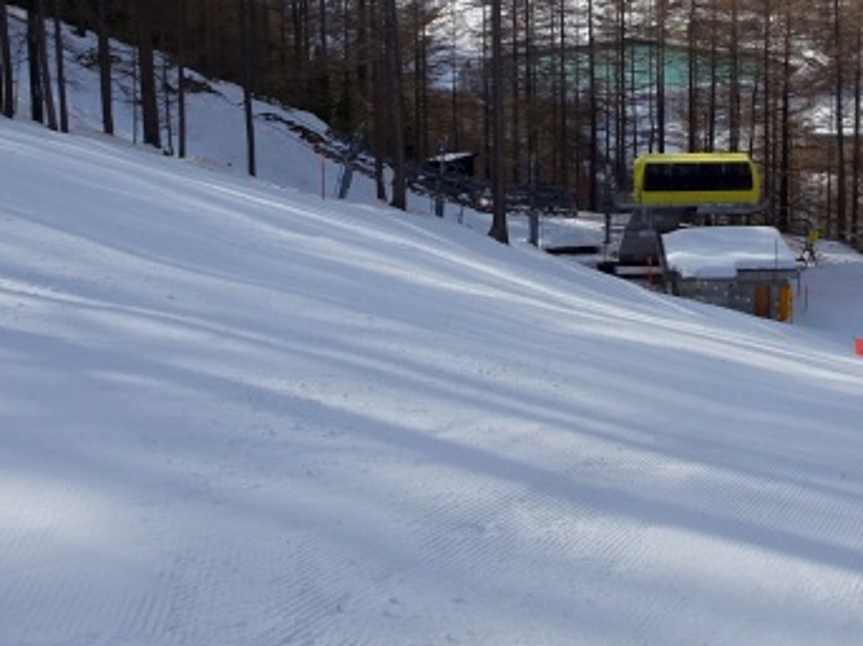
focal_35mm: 56
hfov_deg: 33.6
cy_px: 60
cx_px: 664
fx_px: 1396
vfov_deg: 25.3
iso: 80
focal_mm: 4.1
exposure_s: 1/1000
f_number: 3.5
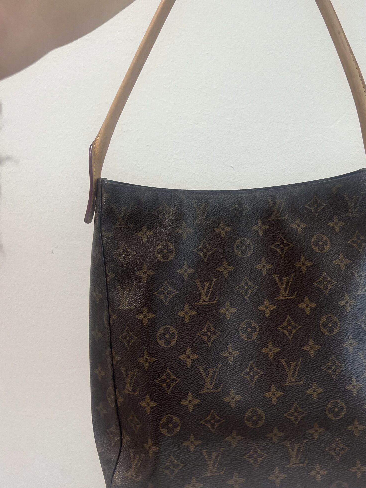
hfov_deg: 41.5
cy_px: 212
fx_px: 479
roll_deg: -3.4
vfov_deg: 53.8
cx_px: 227
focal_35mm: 34
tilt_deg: -3.3
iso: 125
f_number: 1.5
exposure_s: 1/100
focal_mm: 5.7
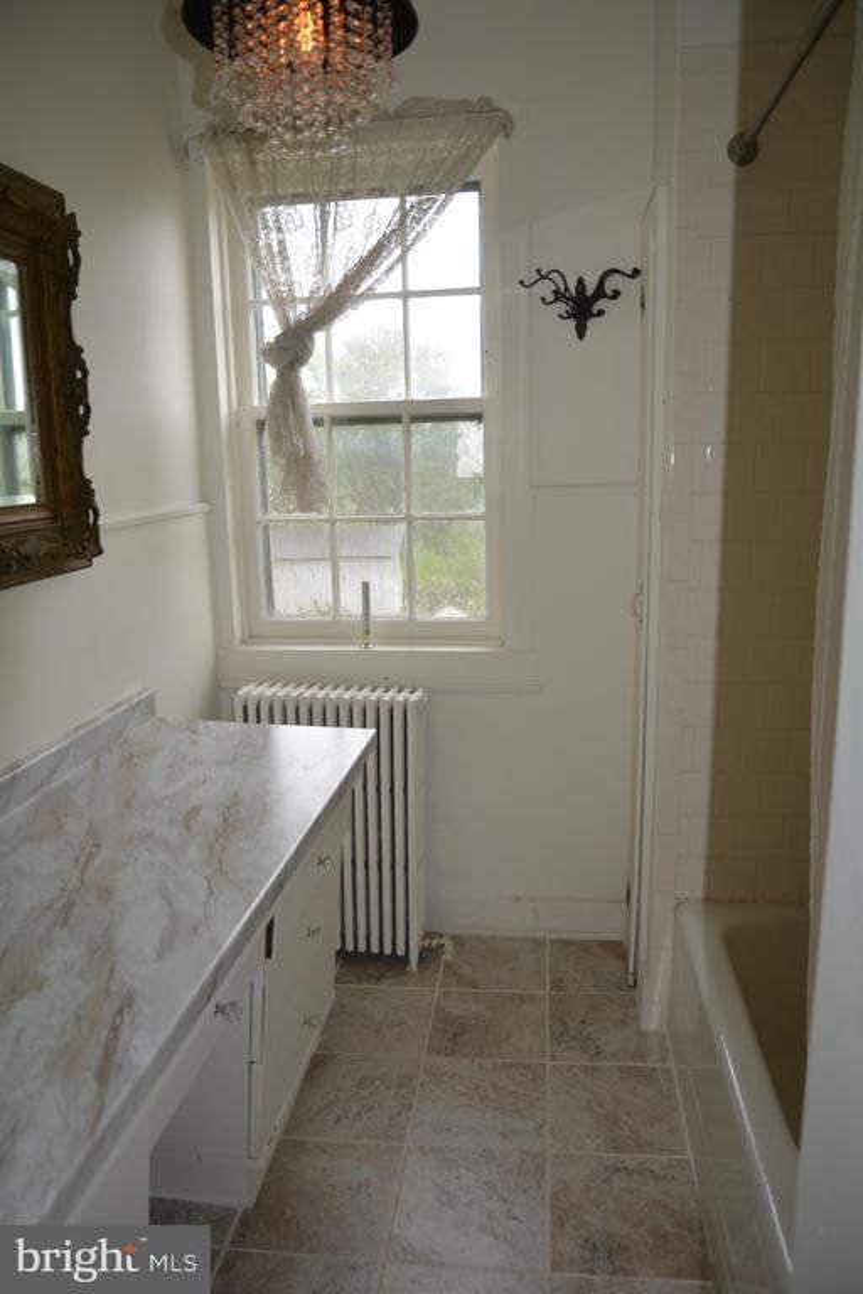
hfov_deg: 53.1
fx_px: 863
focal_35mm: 24
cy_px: 647
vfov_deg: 73.7
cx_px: 432
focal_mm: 16
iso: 250
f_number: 3.5
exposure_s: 1/125
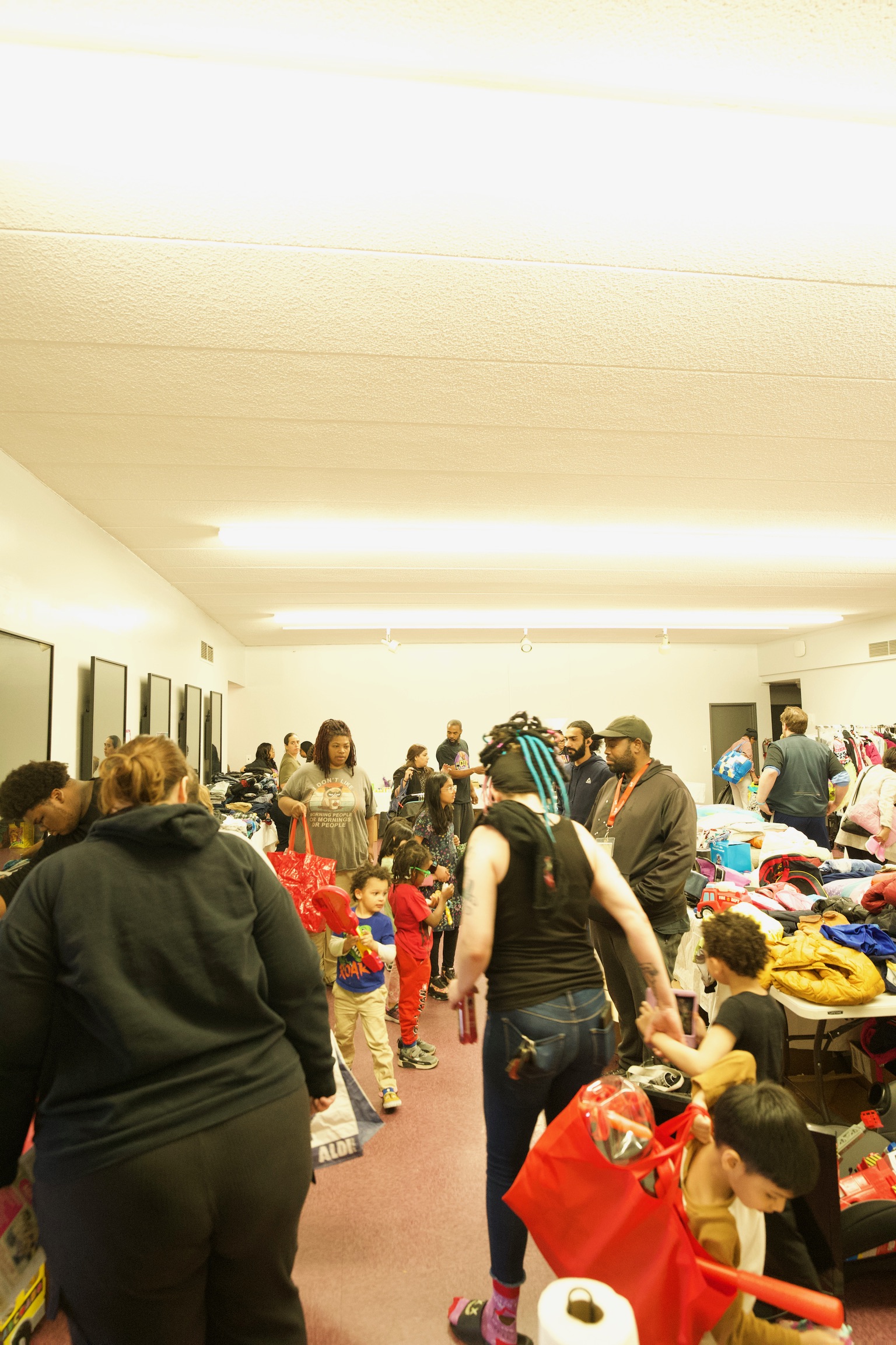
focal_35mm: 20
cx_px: 448
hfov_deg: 61.9
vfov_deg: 84.0
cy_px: 672
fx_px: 747
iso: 4000
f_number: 3.2
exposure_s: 1/80
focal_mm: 20
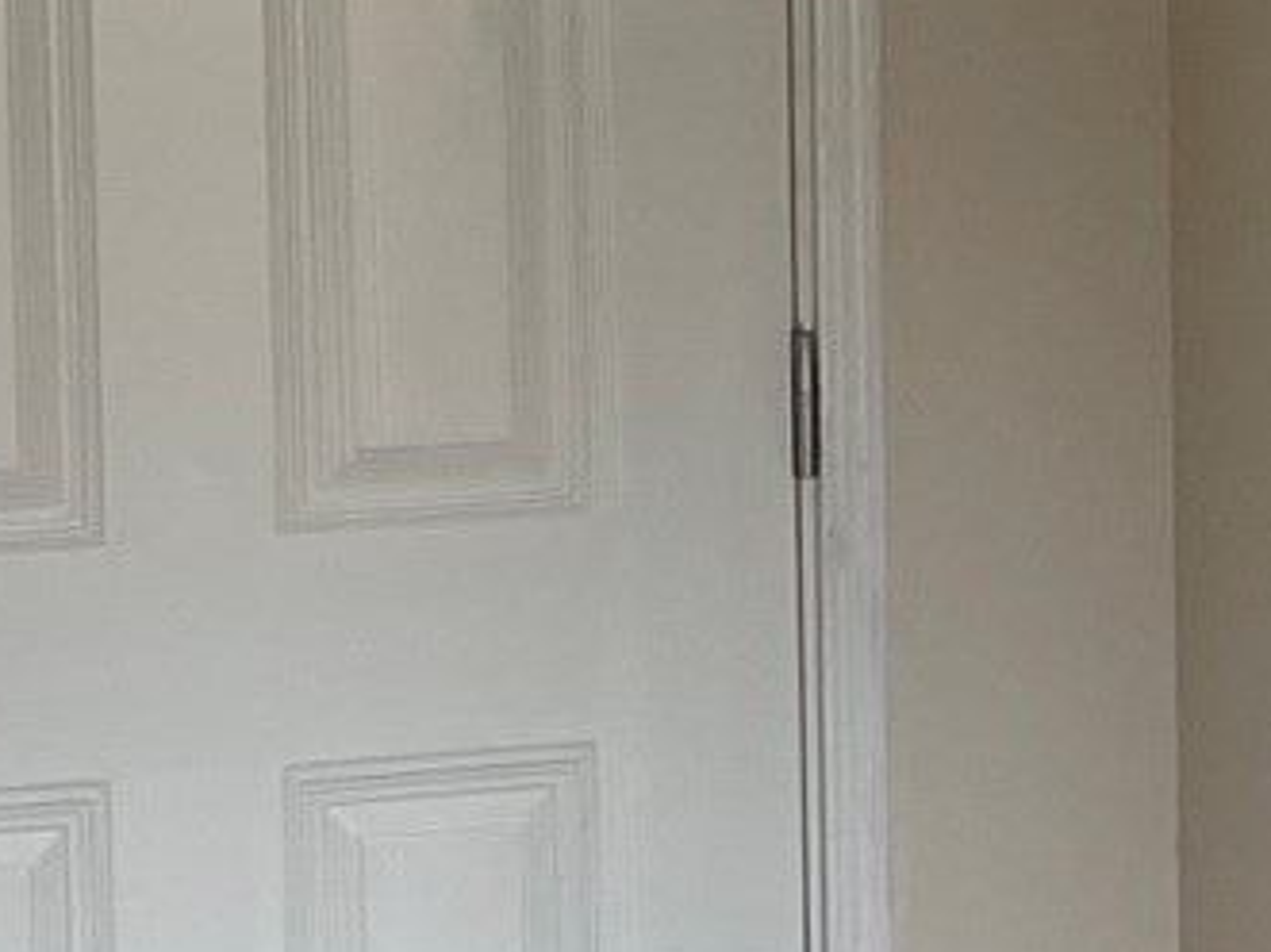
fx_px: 5909
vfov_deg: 9.2
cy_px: 138
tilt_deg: -3.5
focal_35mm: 161
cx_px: 868
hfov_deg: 12.3
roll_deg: +1.6
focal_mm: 5.1
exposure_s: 1/121
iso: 100
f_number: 1.6
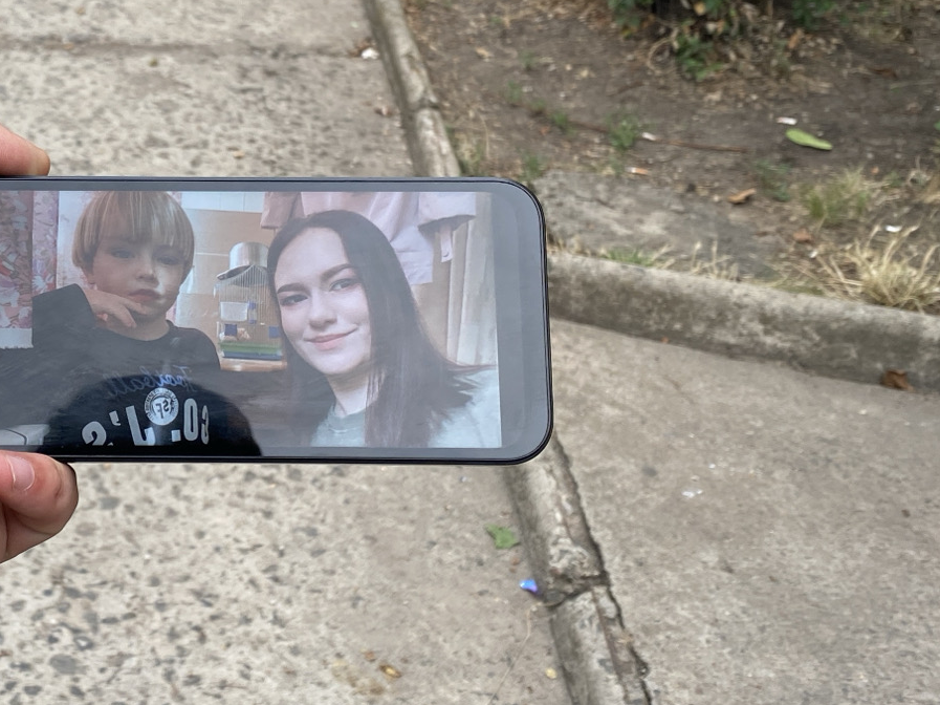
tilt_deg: -33.2
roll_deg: -1.0
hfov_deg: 31.9
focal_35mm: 58
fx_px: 1574
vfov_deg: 25.2
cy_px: 296
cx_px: 128
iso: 32
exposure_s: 1/166
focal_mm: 4.25
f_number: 1.8
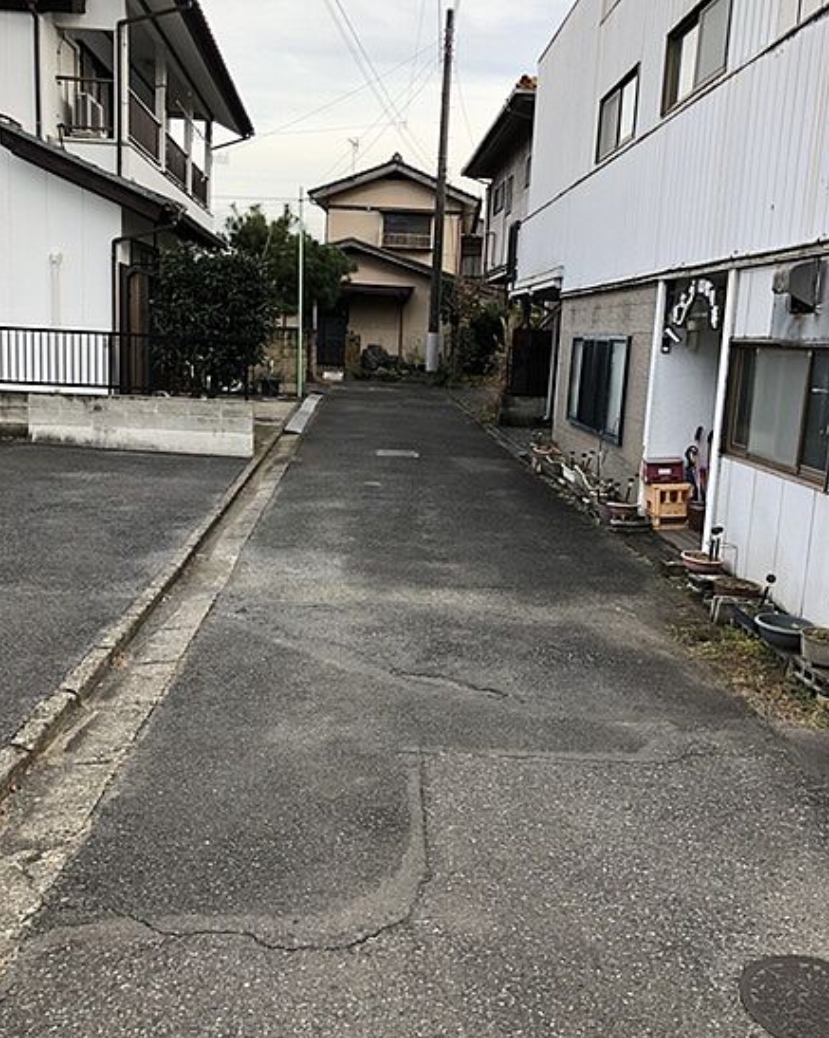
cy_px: 478
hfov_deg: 48.5
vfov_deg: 58.7
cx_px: 412
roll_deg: -2.0
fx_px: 921
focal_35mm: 30
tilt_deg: -5.7
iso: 20
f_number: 1.8
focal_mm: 3.99
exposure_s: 1/123
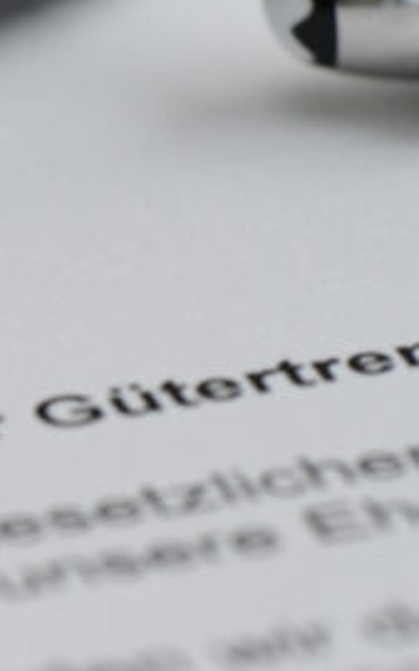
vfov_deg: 6.9
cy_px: 281
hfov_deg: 4.3
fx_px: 5563
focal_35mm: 304
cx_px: -191
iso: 100
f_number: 13
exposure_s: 1/2
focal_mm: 105
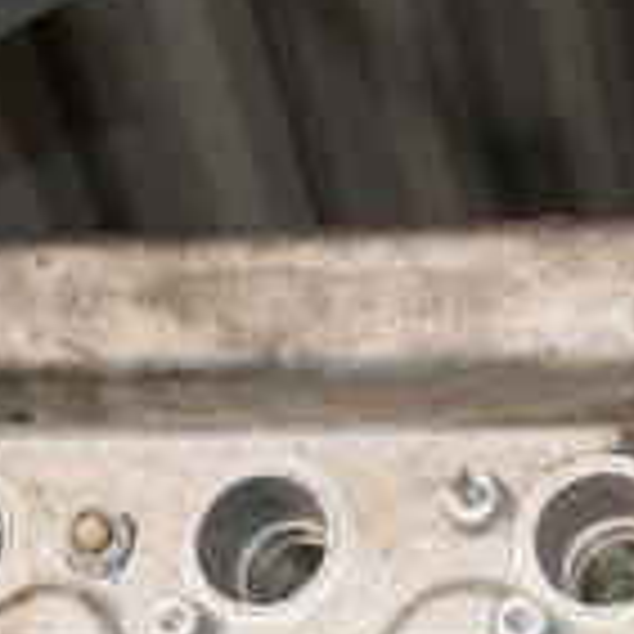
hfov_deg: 15.3
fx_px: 2358
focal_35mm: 114
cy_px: 585
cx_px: 450
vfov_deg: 15.1
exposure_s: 1/60
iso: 800
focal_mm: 21
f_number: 5
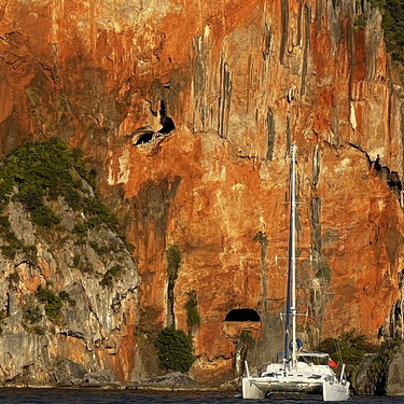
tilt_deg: +5.0
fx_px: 2878
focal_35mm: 218
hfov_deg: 7.9
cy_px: 46
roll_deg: +0.7
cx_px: -210
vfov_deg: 8.0
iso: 32
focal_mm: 9
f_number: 2.8
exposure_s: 1/431
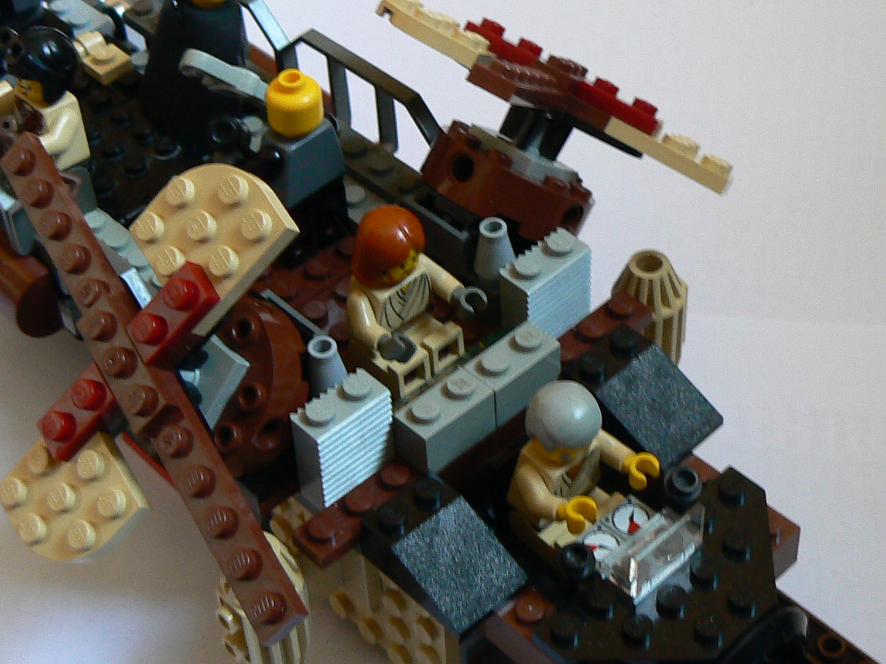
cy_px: 309
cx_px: 333
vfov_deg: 21.9
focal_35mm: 67
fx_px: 1715
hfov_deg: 28.9
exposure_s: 1/10
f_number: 2.8
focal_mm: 6
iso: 100
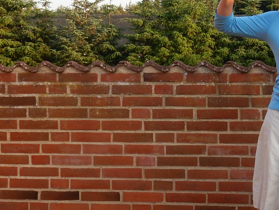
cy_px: 70
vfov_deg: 13.9
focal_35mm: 106
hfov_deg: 18.2
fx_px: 854
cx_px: 253
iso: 125
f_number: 4.2
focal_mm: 7.6
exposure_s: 1/250
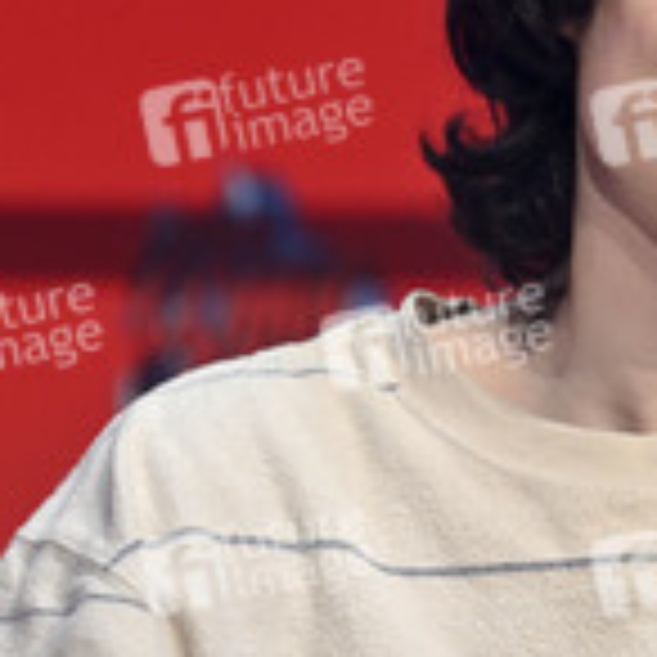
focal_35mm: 1048
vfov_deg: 1.7
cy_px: 225
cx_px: 767
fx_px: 22504
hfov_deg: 1.7
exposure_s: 1/250
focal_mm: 400
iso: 1600
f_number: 4.5
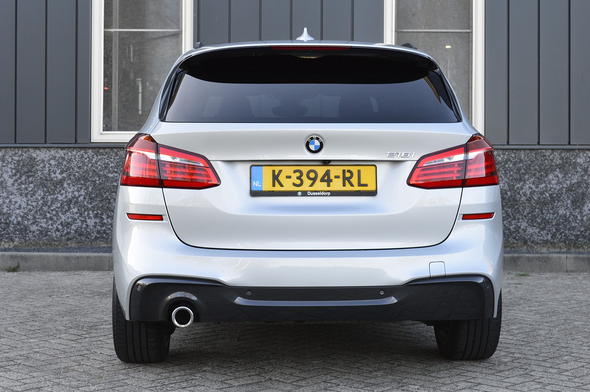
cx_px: 295
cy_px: 196
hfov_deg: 33.4
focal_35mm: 60
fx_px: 983
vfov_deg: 22.6
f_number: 9
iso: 400
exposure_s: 1/100
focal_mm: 40
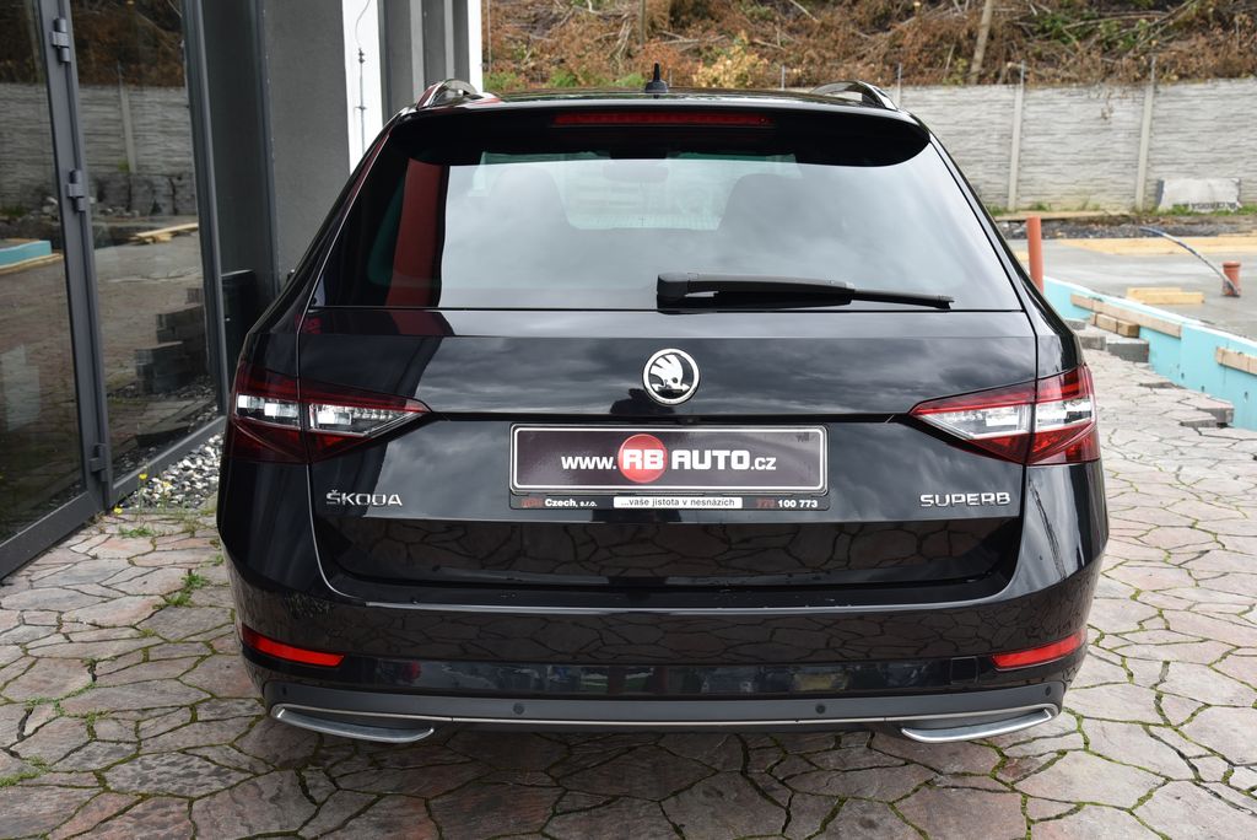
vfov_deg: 33.4
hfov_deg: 48.4
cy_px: 420
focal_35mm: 40
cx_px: 628
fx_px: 1397
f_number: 7.1
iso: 500
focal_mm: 40
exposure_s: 1/200
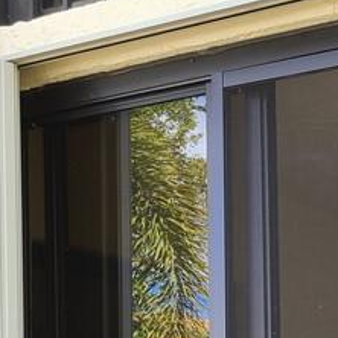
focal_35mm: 106
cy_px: 501
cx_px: 580
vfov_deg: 15.2
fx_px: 1171
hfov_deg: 14.7
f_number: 1.8
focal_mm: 5.4
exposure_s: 1/180
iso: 40
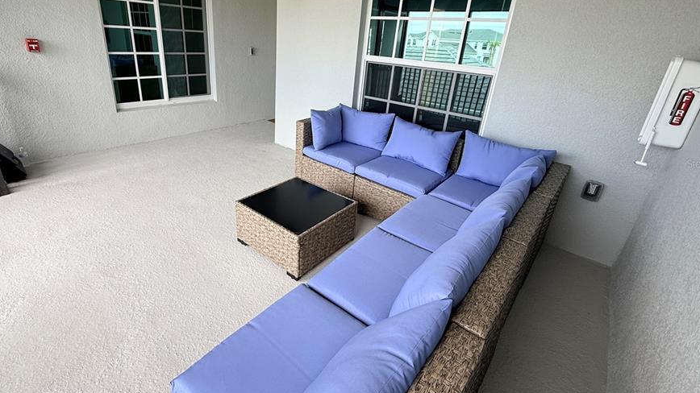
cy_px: 163
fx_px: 334
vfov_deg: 60.6
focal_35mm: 18
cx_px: 323
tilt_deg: -20.2
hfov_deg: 92.5
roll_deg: -2.9
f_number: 2.2
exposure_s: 1/99
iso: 64
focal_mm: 2.22
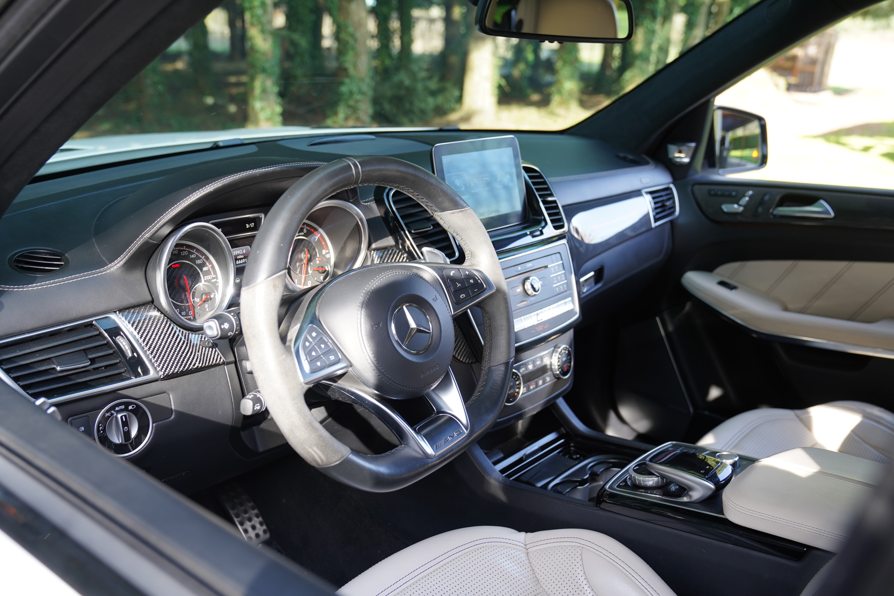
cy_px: 298
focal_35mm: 32
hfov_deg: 58.7
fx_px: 795
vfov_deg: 41.1
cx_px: 447
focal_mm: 32
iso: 200
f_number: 4
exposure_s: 1/60
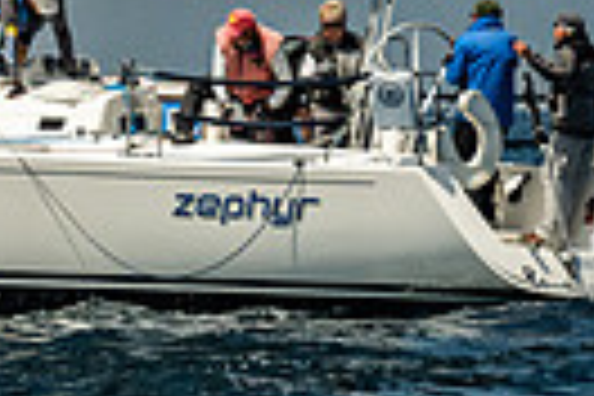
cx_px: -1035
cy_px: -223
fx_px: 11120
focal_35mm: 674
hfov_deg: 3.0
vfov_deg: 2.0
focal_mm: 115
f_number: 6.3
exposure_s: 1/2000
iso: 320
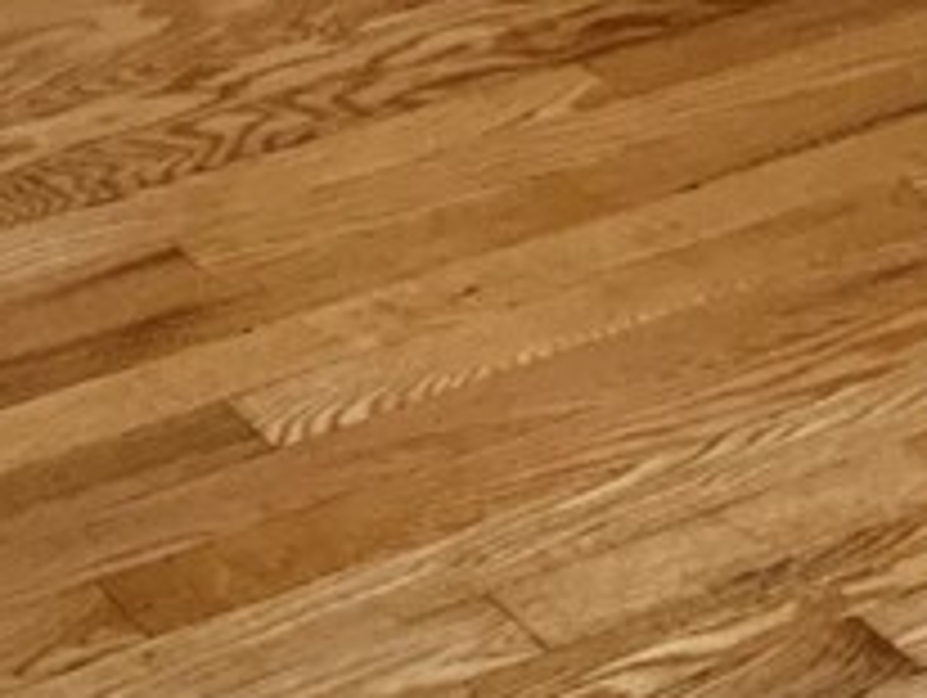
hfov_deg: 13.1
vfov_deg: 9.5
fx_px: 3861
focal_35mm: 144
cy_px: -802
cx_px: -382
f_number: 1.8
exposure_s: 1/60
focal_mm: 3
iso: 100
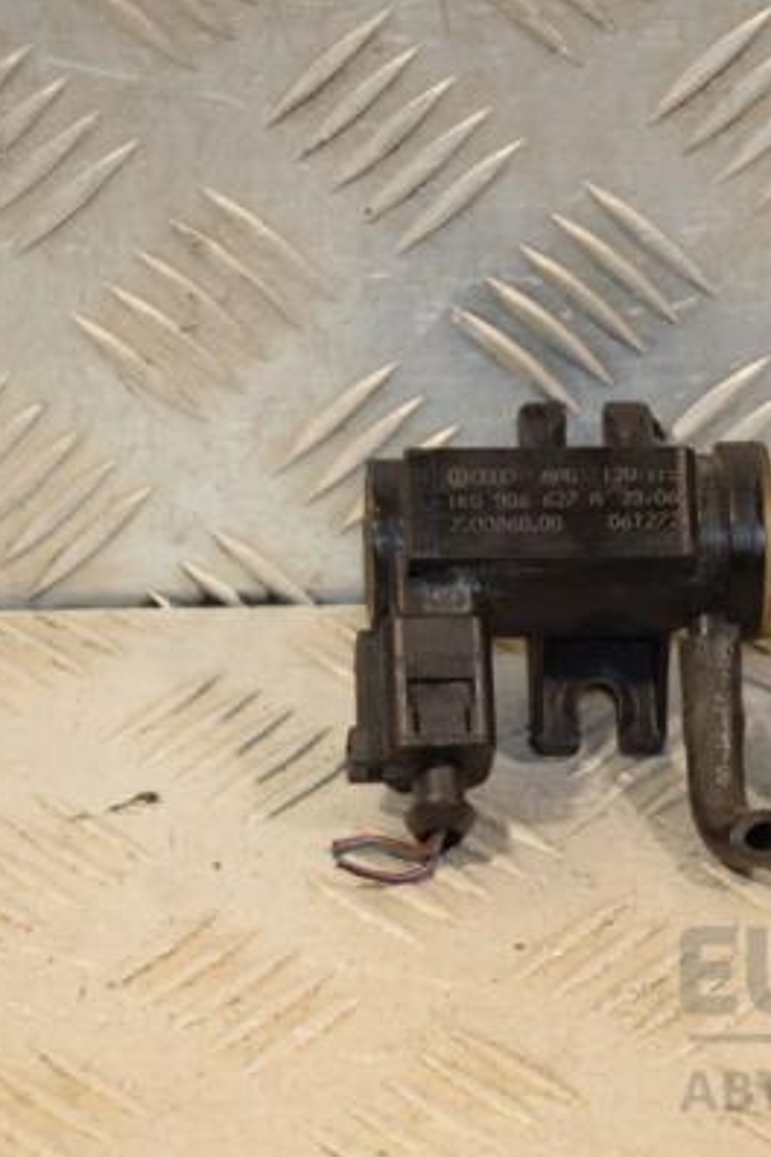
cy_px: 581
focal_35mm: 209
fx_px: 6714
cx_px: 625
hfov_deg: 6.6
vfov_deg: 9.8
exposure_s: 1/200
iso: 800
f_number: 6.3
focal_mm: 92
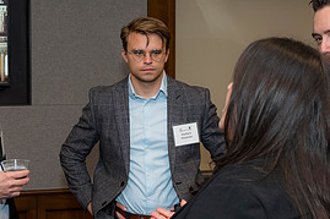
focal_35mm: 69
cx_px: 124
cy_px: 162
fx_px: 632
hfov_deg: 29.1
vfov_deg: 19.6
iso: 800
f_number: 5
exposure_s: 1/125
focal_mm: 32
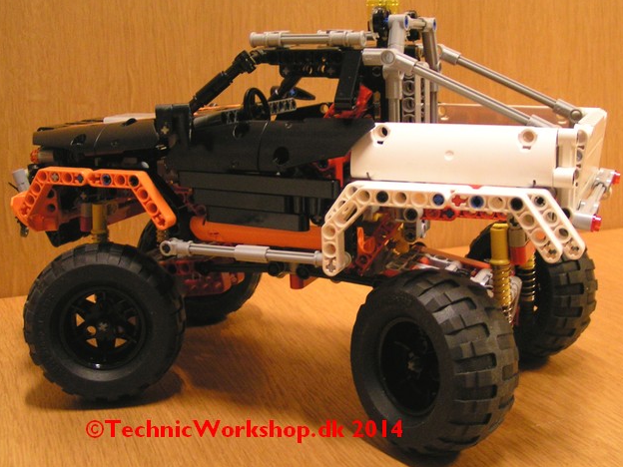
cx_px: 316
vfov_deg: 36.8
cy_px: 230
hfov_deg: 47.9
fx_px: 702
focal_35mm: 39
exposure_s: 1/5
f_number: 2.8
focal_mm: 5.8
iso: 200
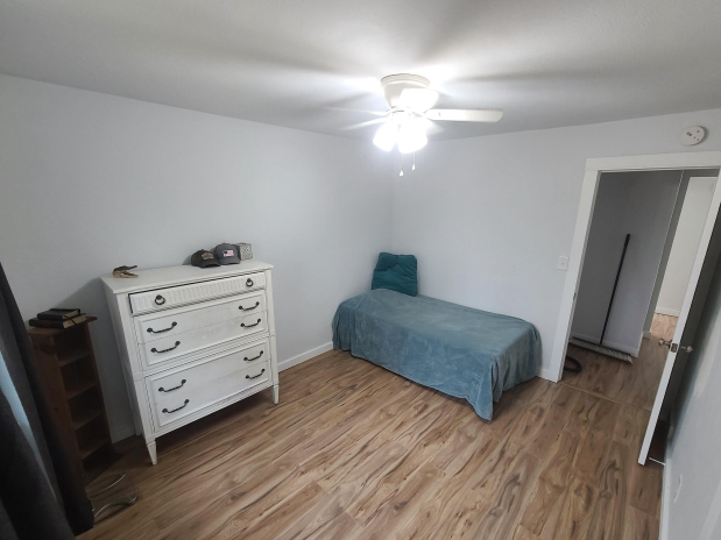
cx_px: 379
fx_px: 292
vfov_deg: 85.6
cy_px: 283
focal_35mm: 14
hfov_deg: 102.0
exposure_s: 1/60
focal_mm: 2.2
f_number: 2.2
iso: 250
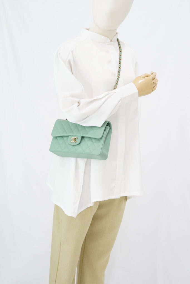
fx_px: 396
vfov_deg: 39.6
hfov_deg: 27.0
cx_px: 95
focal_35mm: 50
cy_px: 142
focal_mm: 50
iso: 640
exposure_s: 1/5
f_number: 6.3
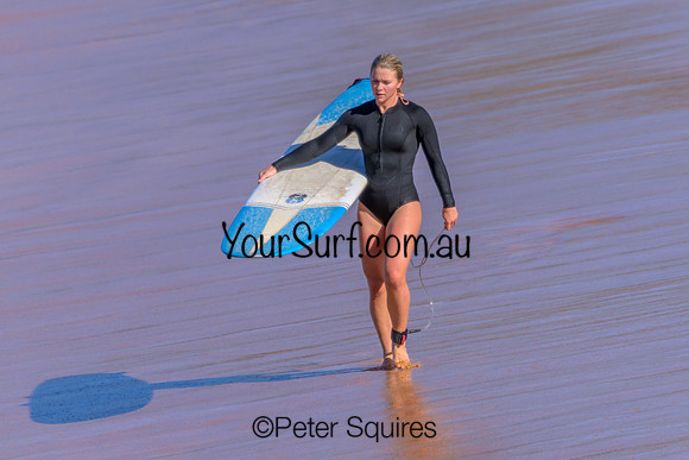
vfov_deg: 1.6
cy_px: 209
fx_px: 16466
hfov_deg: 2.4
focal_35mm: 860
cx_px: 395
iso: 900
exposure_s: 1/2000
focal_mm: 750
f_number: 11
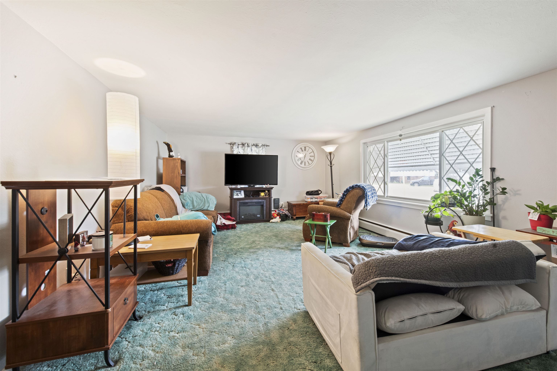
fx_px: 217
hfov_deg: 104.3
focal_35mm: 14
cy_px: 186
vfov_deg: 81.2
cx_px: 278
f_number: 8
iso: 640
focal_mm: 14
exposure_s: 1/1.67
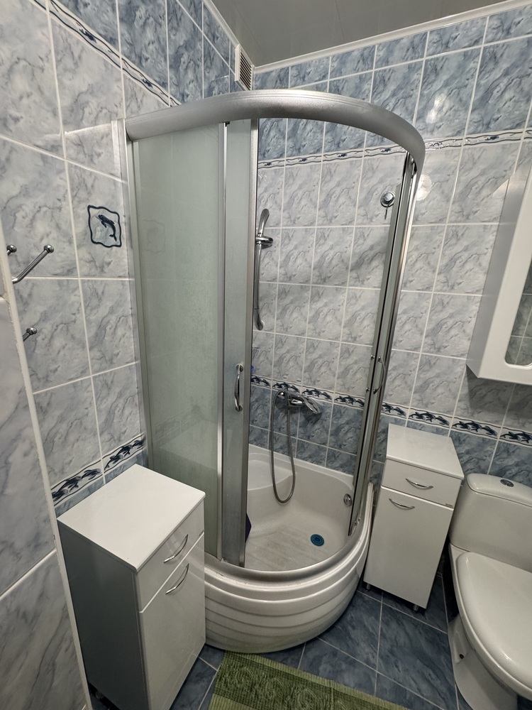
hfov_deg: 85.7
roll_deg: -2.2
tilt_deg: -14.6
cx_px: 266
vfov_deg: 102.1
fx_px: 287
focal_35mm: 14
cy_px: 355
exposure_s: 1/50
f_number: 2.2
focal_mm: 2.22
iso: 250
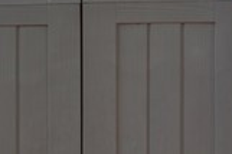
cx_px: 115
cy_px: 94
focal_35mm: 236
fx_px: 1519
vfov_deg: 5.8
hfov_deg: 8.7
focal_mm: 35
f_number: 7.1
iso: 400
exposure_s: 1/200
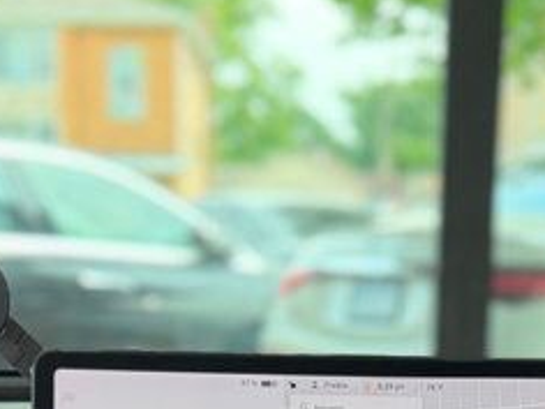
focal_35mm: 104
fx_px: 1637
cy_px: 841
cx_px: 316
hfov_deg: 18.9
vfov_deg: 12.4
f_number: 1.78
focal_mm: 6.76
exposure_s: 1/172
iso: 80
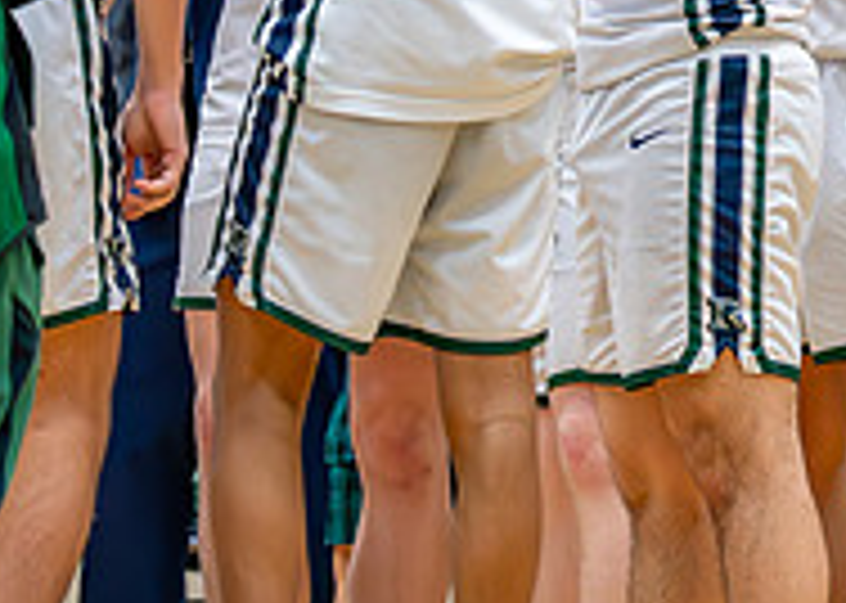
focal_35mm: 721
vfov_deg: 2.0
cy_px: -103
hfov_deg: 2.8
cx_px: 1298
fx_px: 17311
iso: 2500
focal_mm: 135
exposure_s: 1/1000
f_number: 1.8
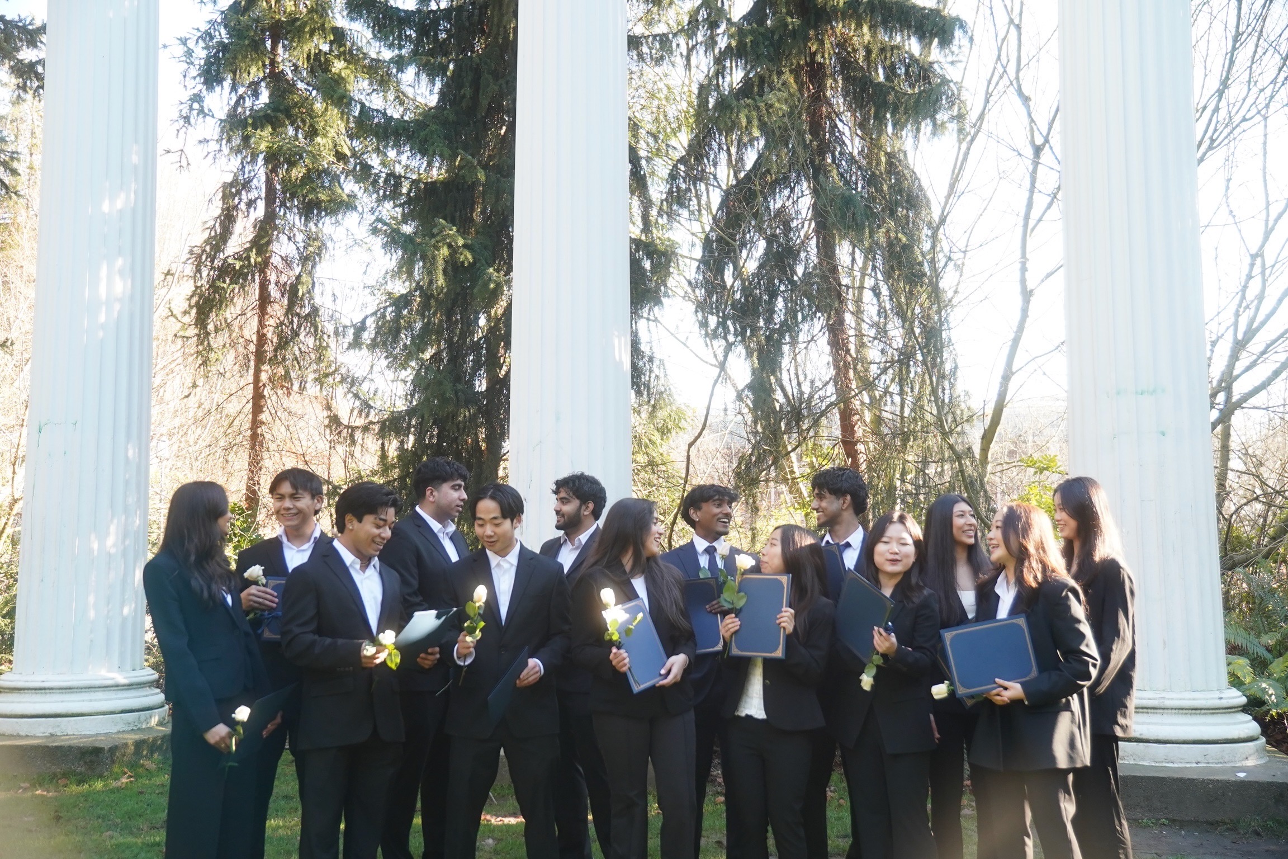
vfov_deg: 36.9
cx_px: 644
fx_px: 1288
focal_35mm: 36
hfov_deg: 53.1
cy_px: 430
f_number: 2.8
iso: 800
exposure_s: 1/125
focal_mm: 24
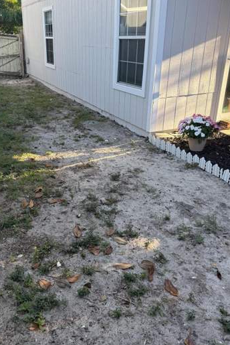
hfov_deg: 41.8
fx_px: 297
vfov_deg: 60.1
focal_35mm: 31
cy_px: 156
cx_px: 78
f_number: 1.78
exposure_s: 1/416
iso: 80
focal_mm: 6.76
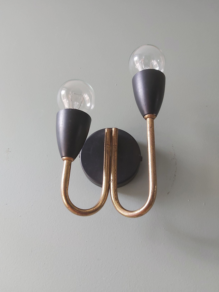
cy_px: 146
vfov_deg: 67.3
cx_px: 110
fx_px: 219
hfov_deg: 53.1
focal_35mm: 26
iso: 200
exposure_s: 1/50
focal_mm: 3.92
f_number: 1.7
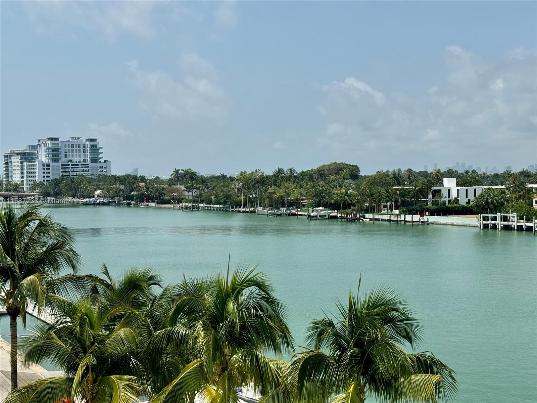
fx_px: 745
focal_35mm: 48
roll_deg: +0.5
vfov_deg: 30.3
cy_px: 202
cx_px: 268
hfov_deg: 39.7
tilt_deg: -2.4
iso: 64
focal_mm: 6.76
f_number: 1.78
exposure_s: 1/9009
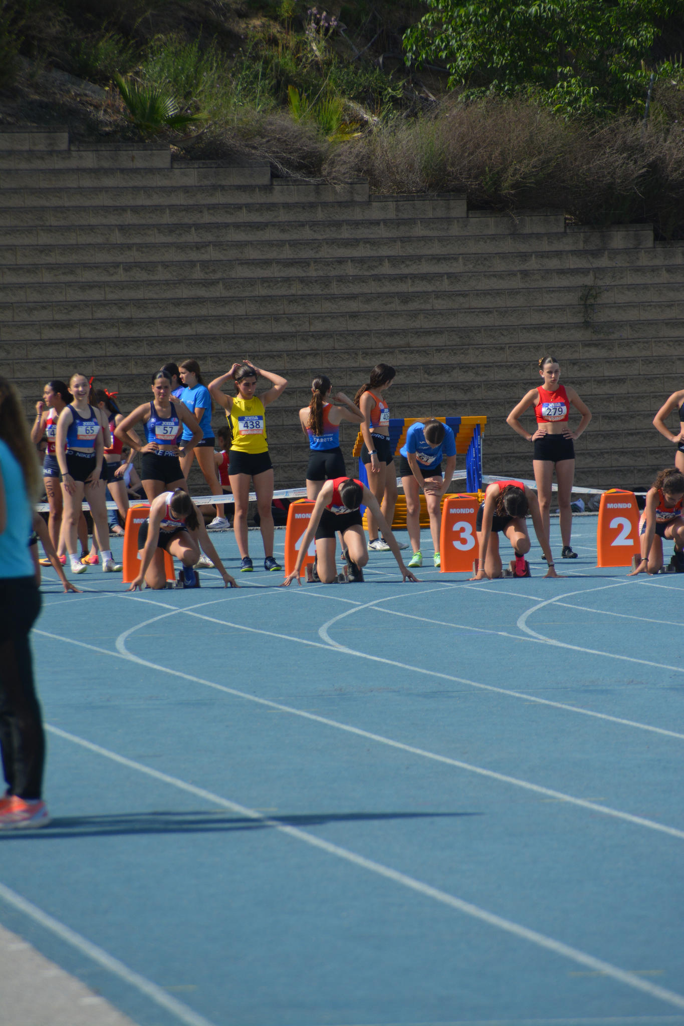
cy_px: 513
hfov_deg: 4.6
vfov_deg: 6.9
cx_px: 342
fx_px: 8551
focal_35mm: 300
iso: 400
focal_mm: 200
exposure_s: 1/1600
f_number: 6.3
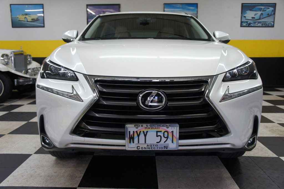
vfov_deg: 43.6
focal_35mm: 30
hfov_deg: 61.9
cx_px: 142
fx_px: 237
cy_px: 94
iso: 200
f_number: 4
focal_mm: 20
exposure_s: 1/30
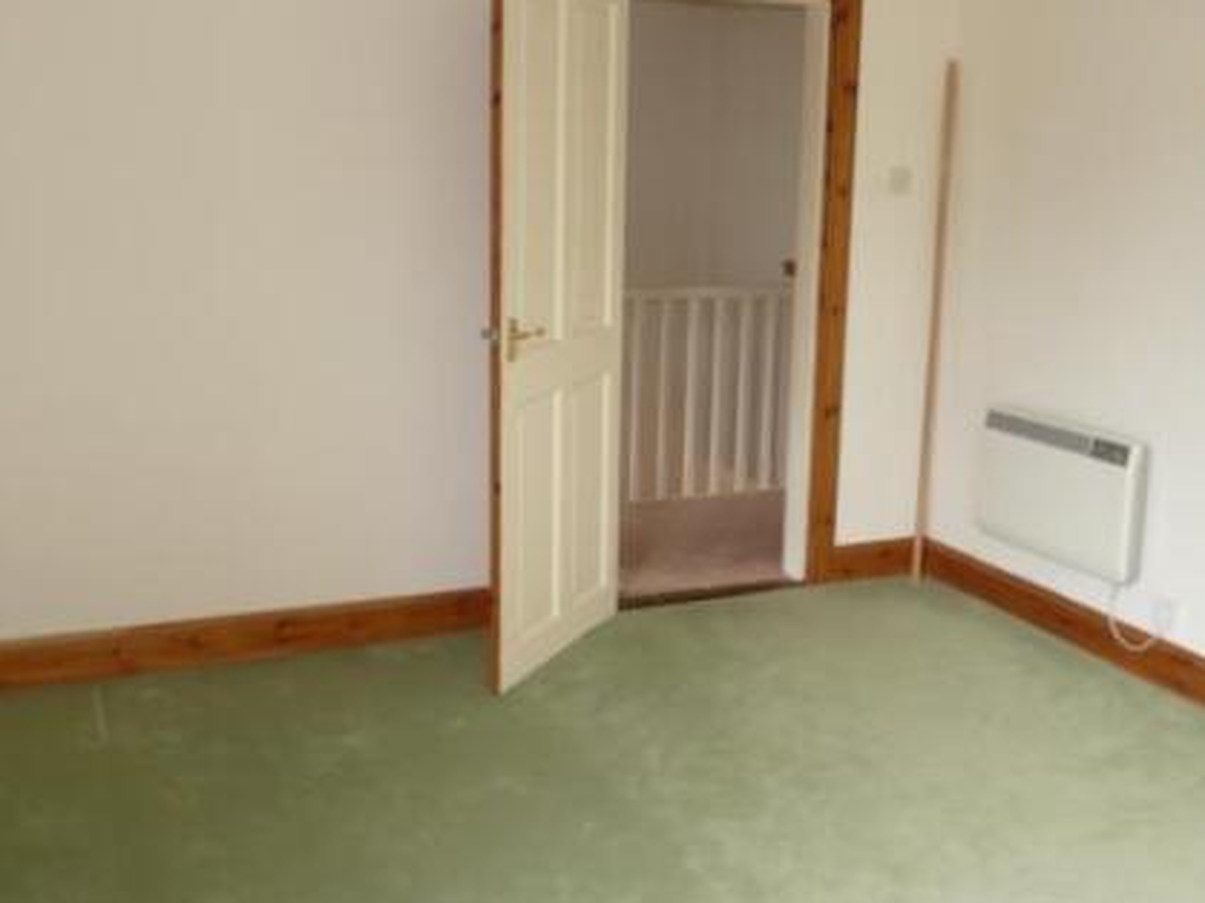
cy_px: 439
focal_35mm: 39
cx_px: 697
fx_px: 1357
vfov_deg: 36.8
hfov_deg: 47.7
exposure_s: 1/15
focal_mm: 4.6
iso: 100
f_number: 2.8
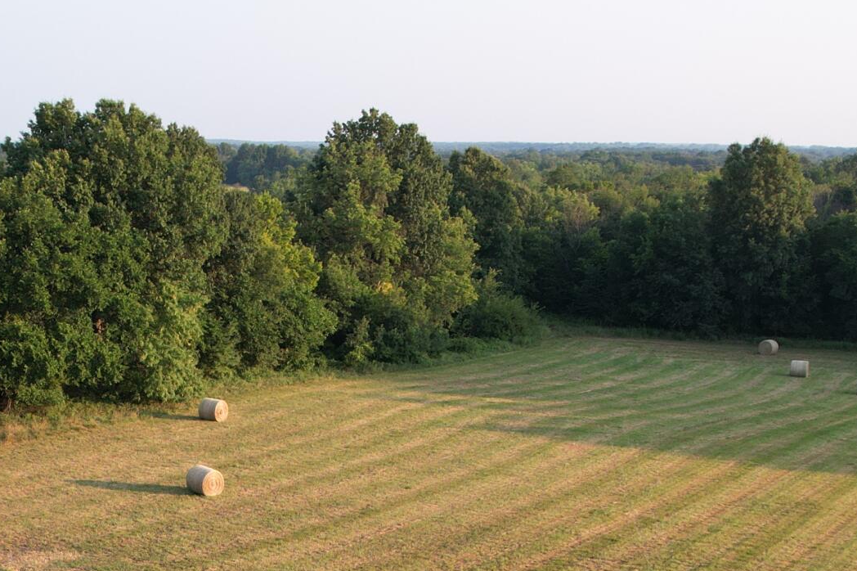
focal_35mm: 63
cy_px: 803
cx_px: 277
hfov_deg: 31.6
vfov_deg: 19.4
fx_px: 1499
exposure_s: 1/50
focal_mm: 8.38
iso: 100
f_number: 2.8
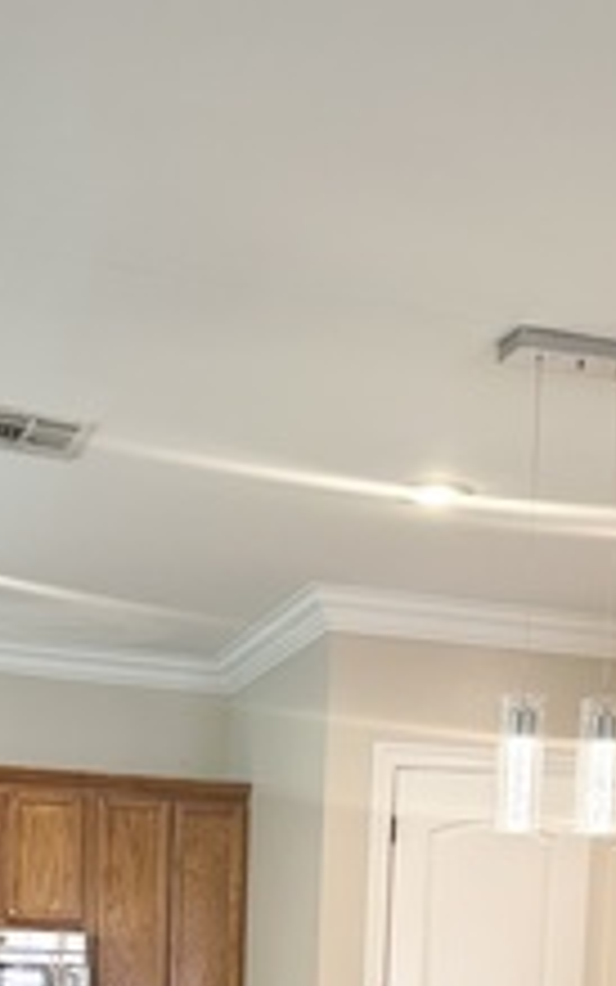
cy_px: 1090
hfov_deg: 22.3
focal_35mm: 58
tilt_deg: -3.6
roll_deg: -2.4
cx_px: 232
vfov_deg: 31.1
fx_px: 1557
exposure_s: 1/60
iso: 160
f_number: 1.78
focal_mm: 6.86
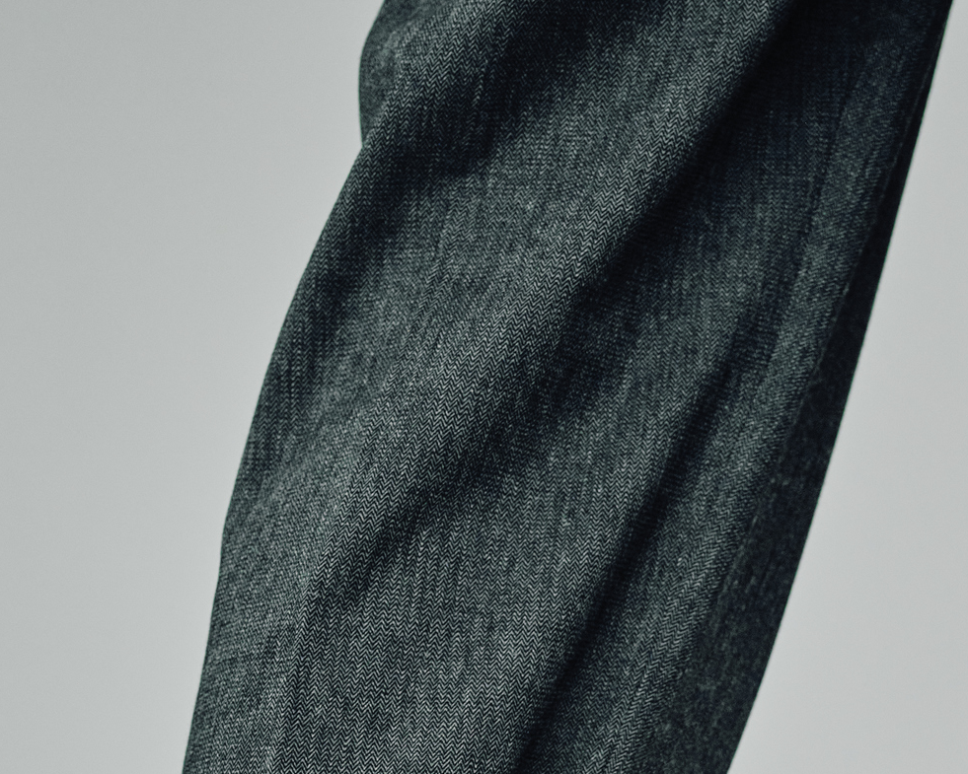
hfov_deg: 19.3
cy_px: 1243
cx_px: 709
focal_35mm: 99
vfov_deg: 14.3
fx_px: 2837
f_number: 5.6
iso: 4000
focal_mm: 45
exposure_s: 1/450
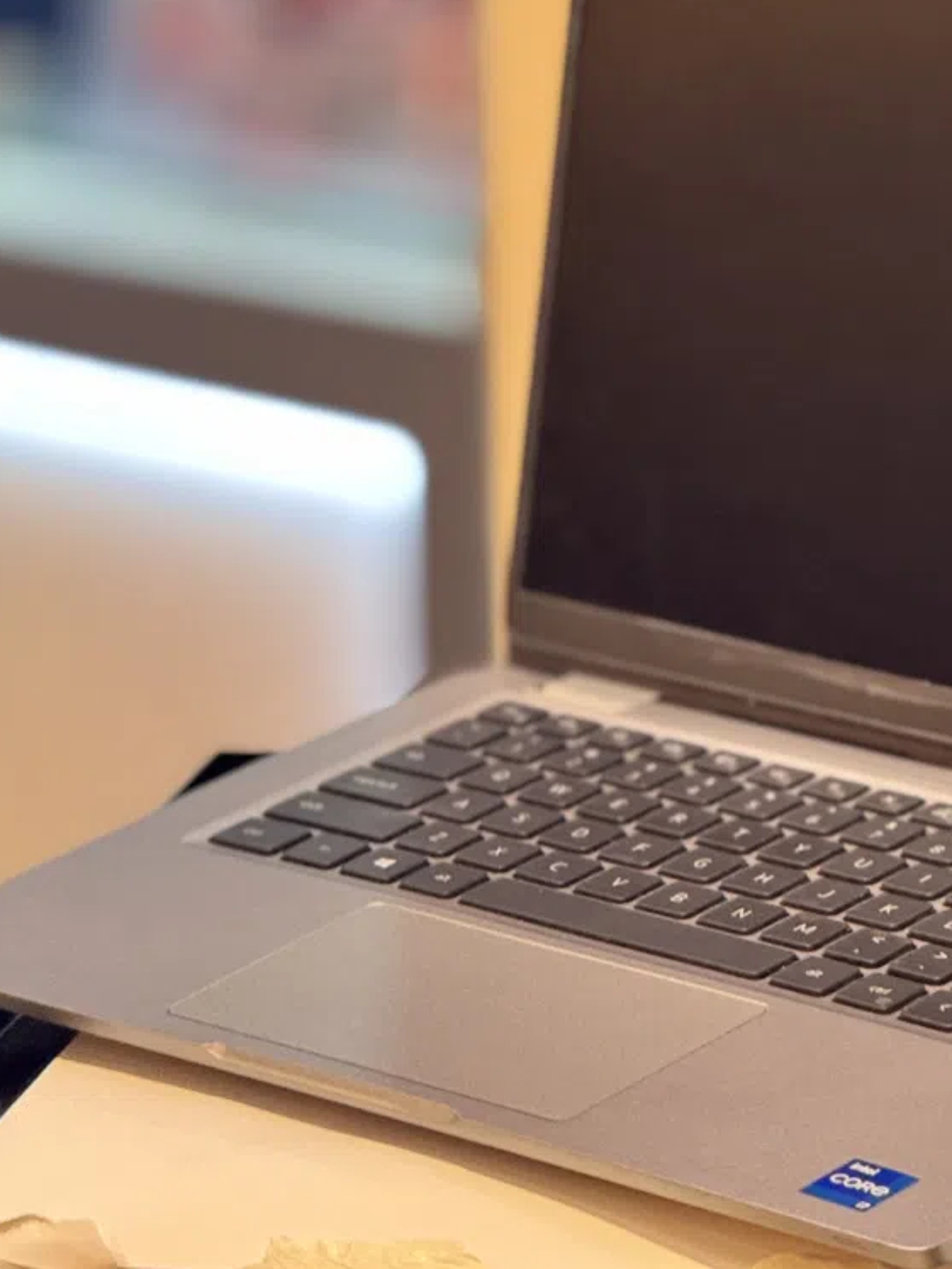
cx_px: 857
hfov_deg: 6.8
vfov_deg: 9.0
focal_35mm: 219
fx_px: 8031
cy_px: 379
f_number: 2.8
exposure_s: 1/50
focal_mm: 15.66
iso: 400
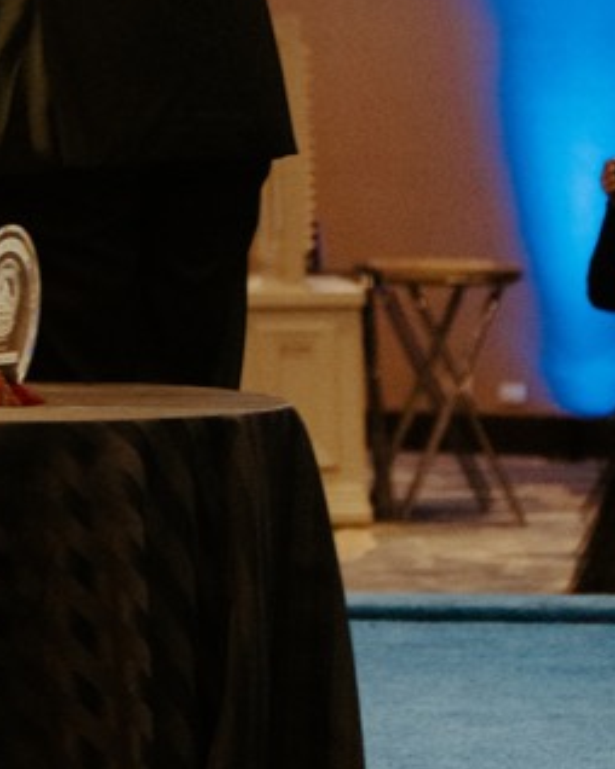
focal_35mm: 248
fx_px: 5648
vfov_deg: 7.8
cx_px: -8
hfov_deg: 6.2
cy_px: 77
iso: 6400
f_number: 3.2
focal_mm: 70
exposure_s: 1/100
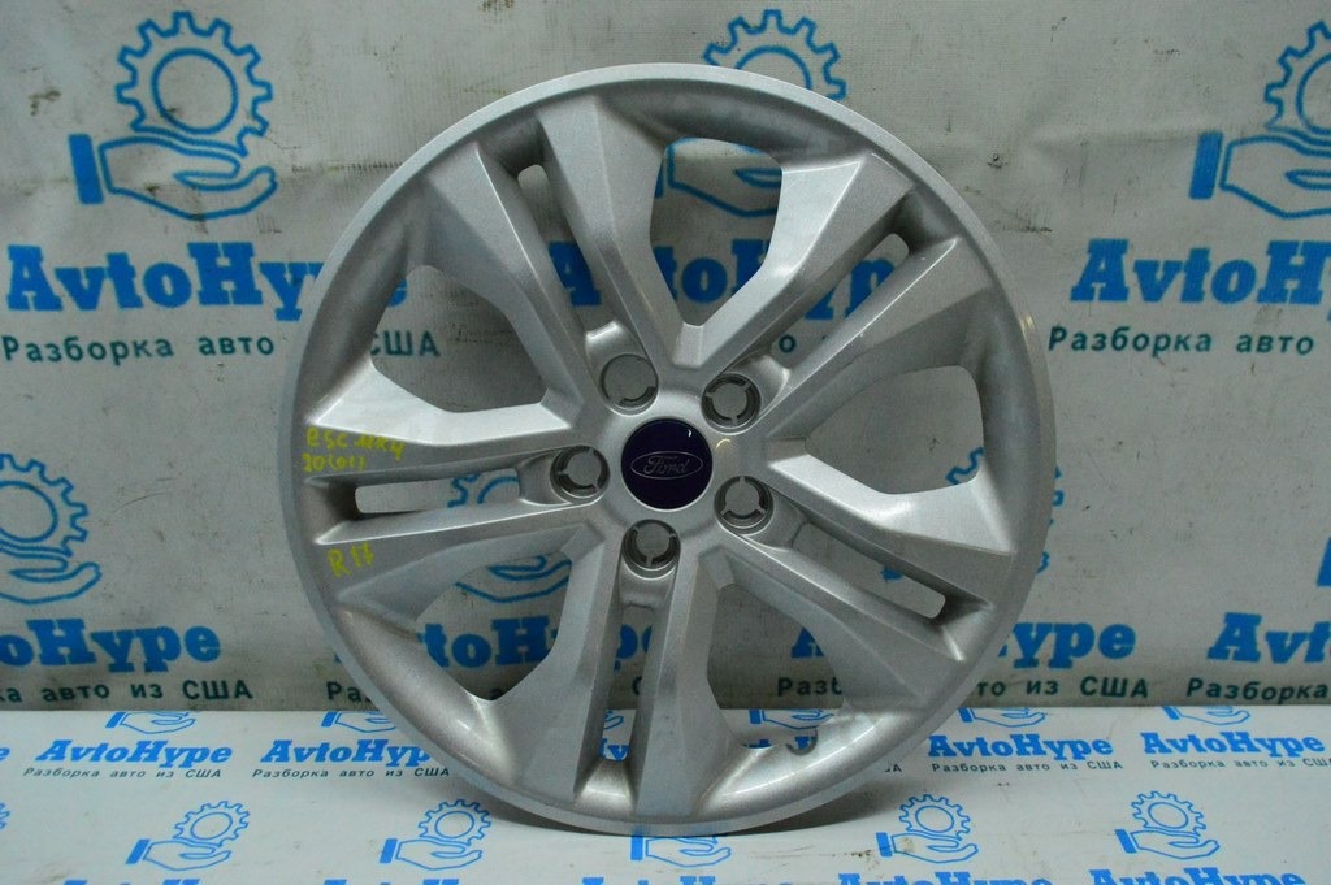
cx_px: 666
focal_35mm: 30
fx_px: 1108
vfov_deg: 43.5
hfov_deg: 62.0
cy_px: 442
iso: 6400
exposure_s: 1/800
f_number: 6.3
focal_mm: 20
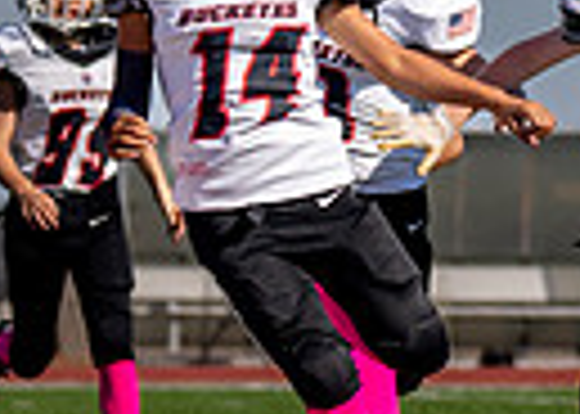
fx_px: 7310
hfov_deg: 4.5
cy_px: 91
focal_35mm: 444
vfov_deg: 3.2
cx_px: 573
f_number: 2.8
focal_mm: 70
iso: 200
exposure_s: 1/5000
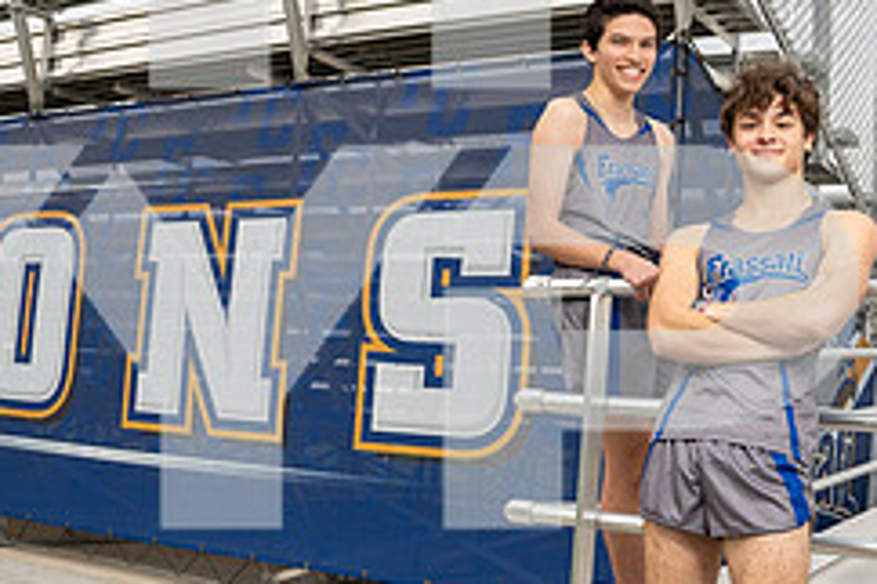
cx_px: 373
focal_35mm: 50
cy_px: 339
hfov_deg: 39.5
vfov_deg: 26.9
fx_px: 1217
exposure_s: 1/250
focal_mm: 20
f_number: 4
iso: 160
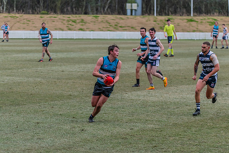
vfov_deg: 8.9
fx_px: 985
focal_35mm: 155
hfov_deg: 13.3
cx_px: 114
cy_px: 77
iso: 1100
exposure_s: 1/1600
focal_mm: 150
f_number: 5
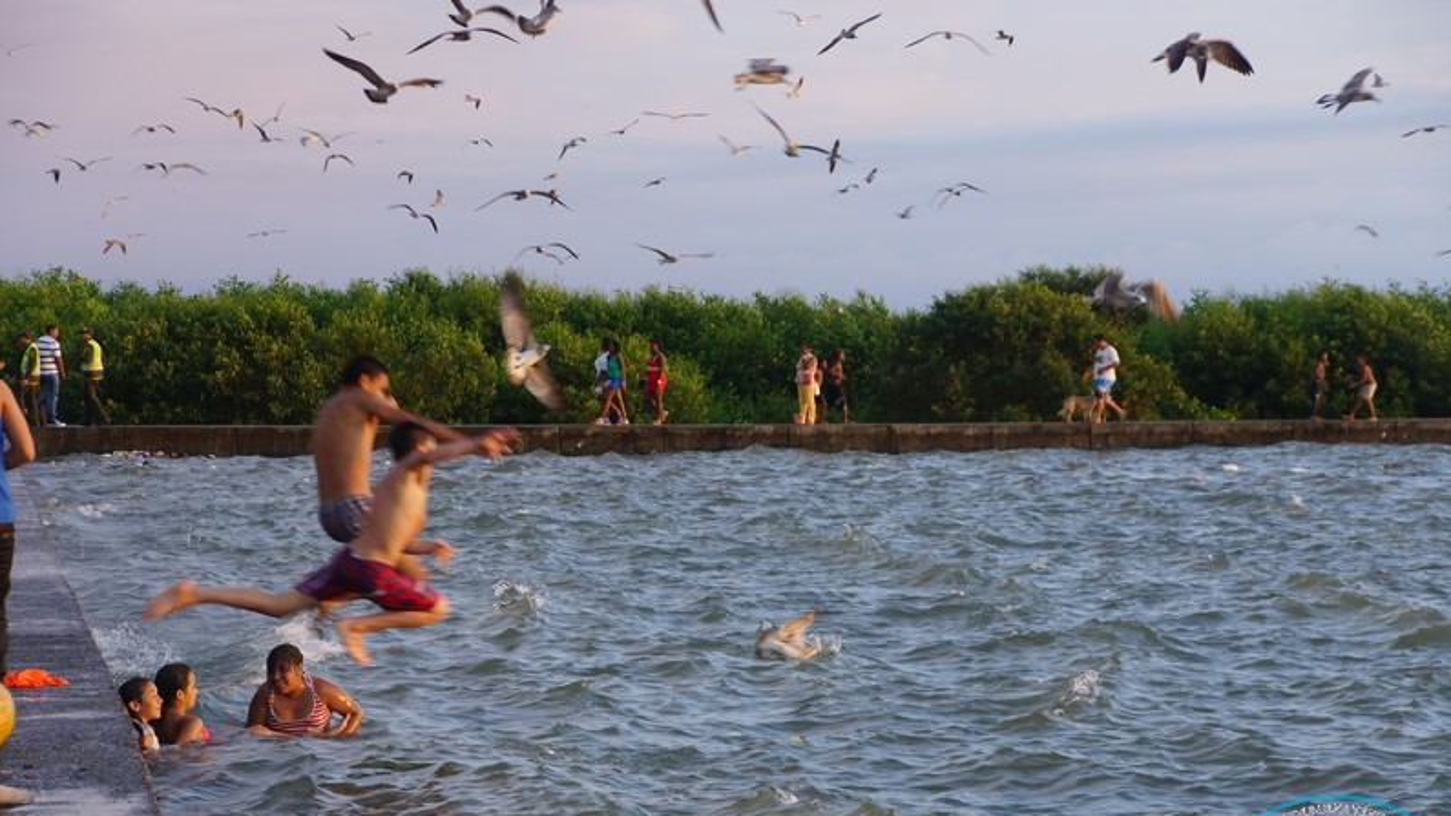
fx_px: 4560
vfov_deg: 10.2
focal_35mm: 119
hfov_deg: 18.1
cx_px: 726
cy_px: 472
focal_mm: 75
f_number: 6.3
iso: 200
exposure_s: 1/80
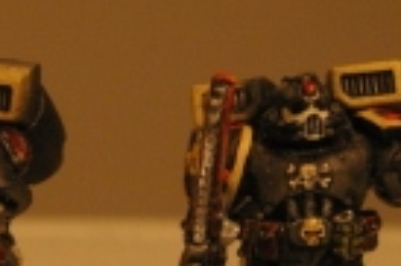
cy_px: 85
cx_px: -35
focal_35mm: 212
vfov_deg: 6.5
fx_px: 2355
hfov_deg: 9.6
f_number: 11
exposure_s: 1/1000
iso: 1600
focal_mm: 43
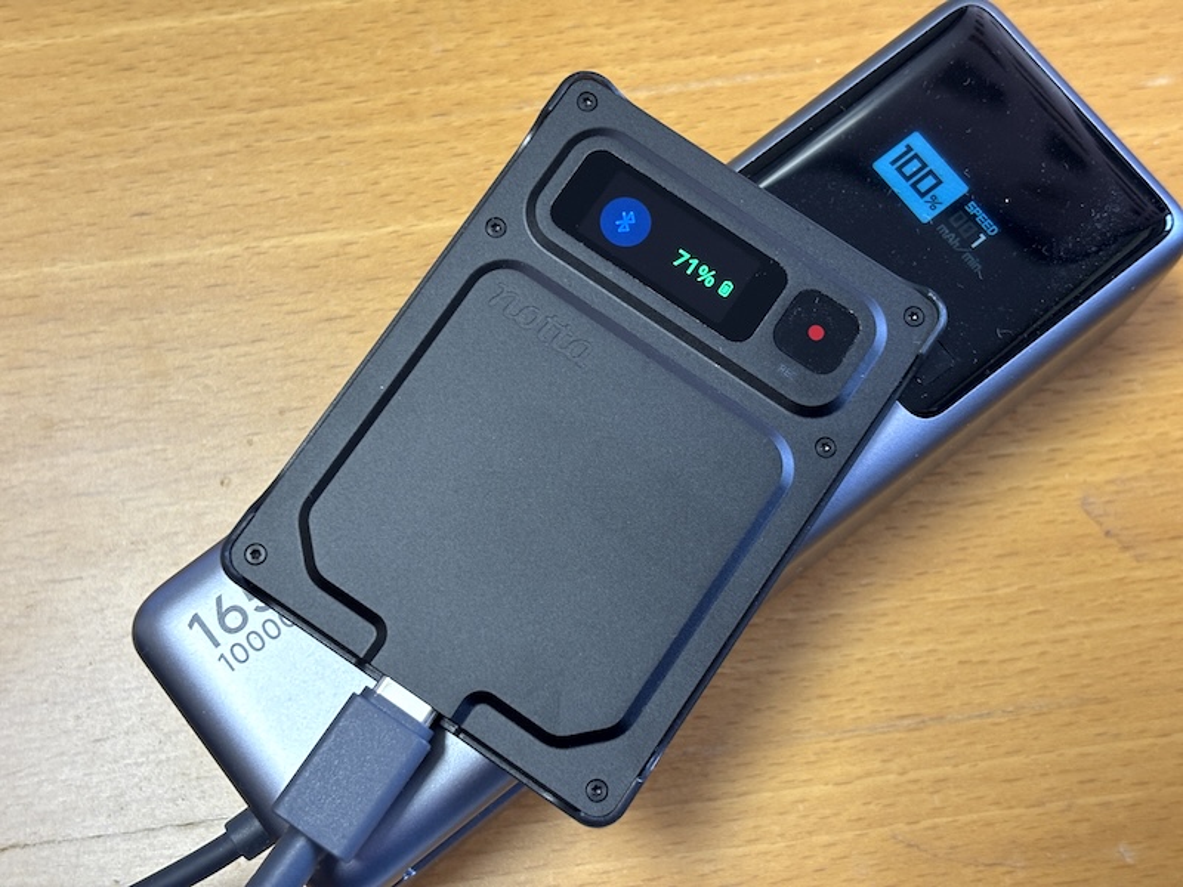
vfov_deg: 28.0
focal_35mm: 52
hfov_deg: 36.8
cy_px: 444
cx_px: 592
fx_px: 1777
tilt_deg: -75.2
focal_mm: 5.96
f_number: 1.6
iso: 100
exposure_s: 1/33
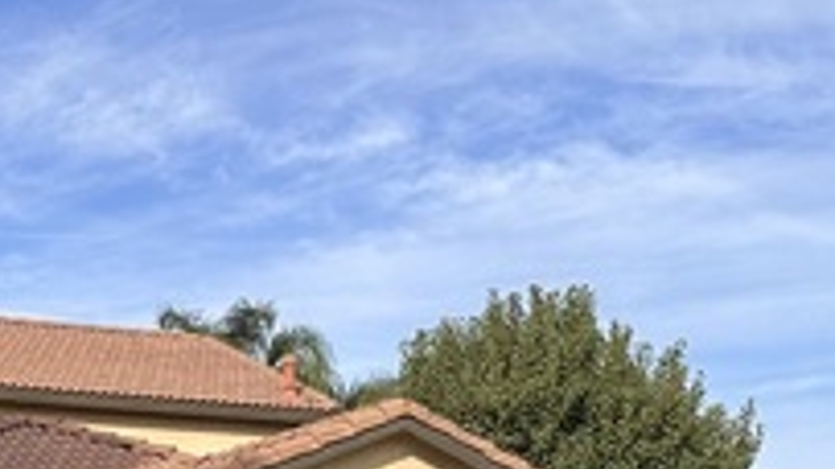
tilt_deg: +4.6
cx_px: -56
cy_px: 597
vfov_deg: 13.6
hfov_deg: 23.4
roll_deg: -1.4
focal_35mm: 86
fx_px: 1903
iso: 80
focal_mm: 6.86
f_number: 1.78
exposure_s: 1/3247
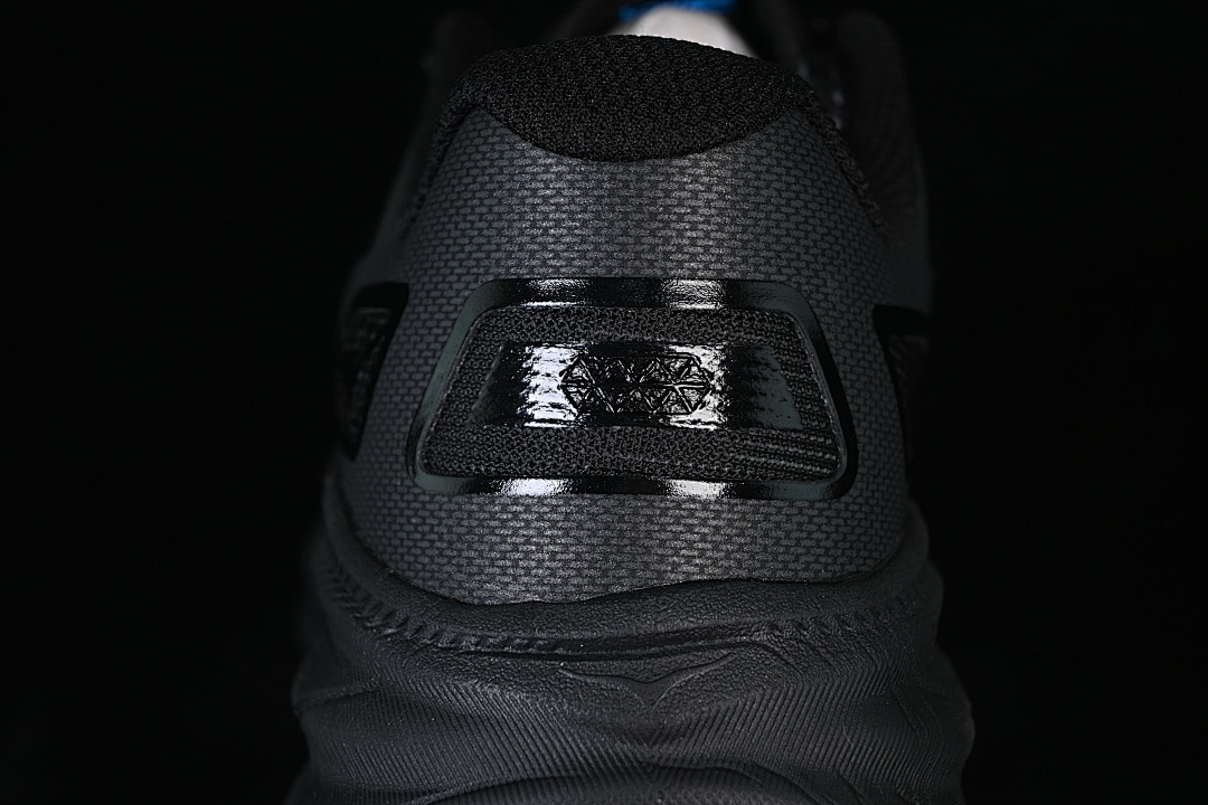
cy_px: 402
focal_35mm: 75
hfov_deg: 27.0
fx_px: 2516
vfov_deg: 18.2
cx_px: 604
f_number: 6.3
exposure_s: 1/50
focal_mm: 50
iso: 160
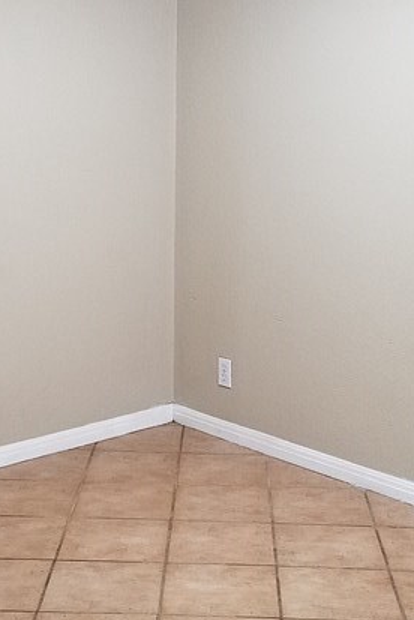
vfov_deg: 29.9
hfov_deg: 20.3
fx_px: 1154
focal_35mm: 67
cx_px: 225
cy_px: 408
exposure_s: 1/60
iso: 160
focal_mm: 4.2
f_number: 1.7
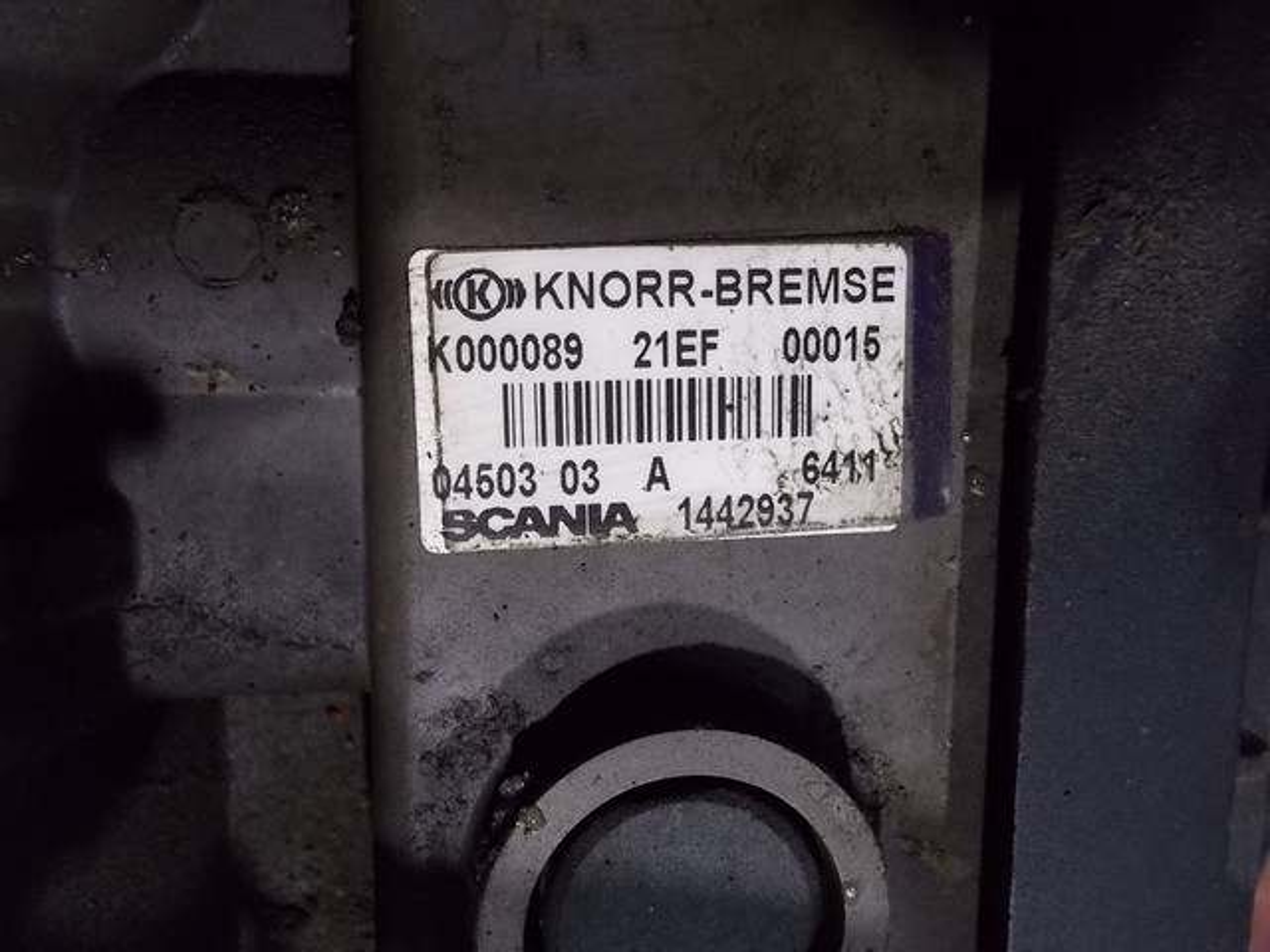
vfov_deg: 48.2
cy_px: 476
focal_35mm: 29
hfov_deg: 61.7
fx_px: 1064
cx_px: 635
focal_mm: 4.1
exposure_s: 1/25
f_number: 3.3
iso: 320
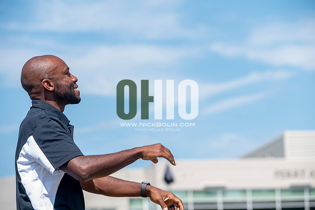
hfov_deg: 11.4
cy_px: 105
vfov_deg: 7.6
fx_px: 1574
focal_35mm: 180
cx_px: 158
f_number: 6.3
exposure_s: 1/640
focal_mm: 180
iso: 320
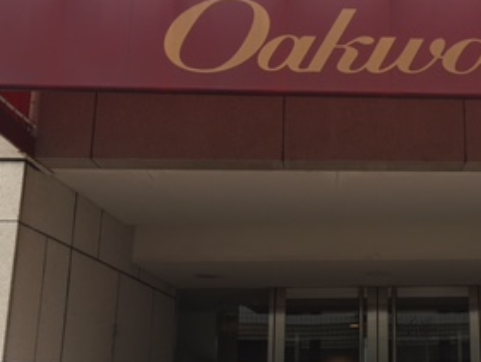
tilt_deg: +18.5
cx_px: 406
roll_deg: +1.2
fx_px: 917
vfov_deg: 22.2
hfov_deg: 28.5
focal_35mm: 66
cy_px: 124
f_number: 2.2
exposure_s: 1/334
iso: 25
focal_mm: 4.15
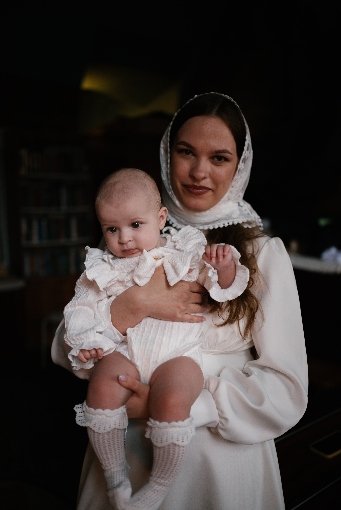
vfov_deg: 54.4
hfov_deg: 37.9
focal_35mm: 35
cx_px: 170
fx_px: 497
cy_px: 255
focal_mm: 35
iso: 500
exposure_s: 1/250
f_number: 1.8
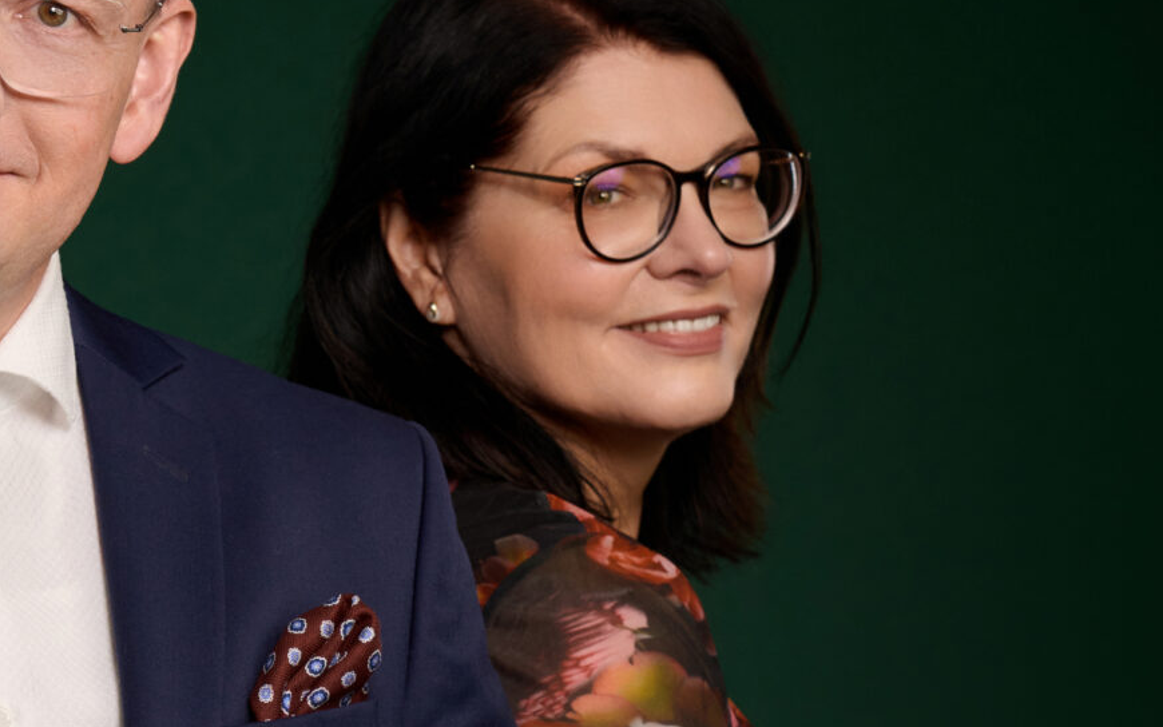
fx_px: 8083
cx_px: 199
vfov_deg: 5.1
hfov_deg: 8.2
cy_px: 847
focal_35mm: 255
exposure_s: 1/125
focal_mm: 85
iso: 500
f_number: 6.3
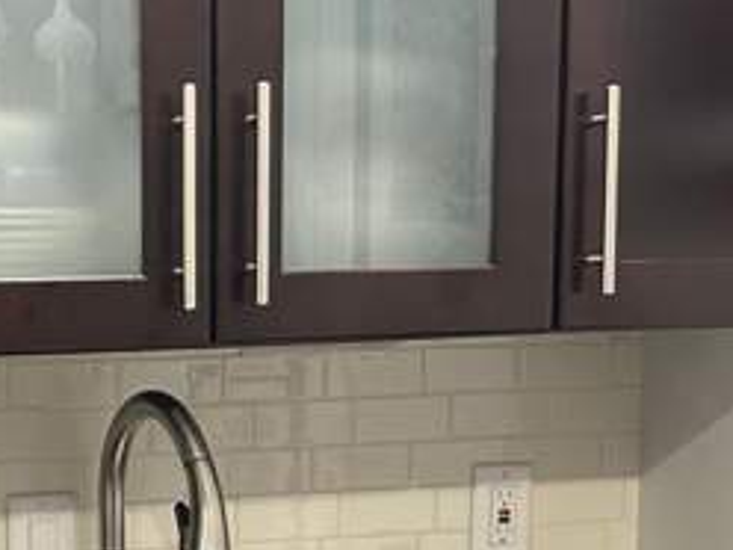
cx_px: 77
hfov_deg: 22.7
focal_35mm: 84
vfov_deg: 17.3
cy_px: 503
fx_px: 1779
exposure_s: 1/60
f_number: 1.5
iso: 320
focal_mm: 5.7
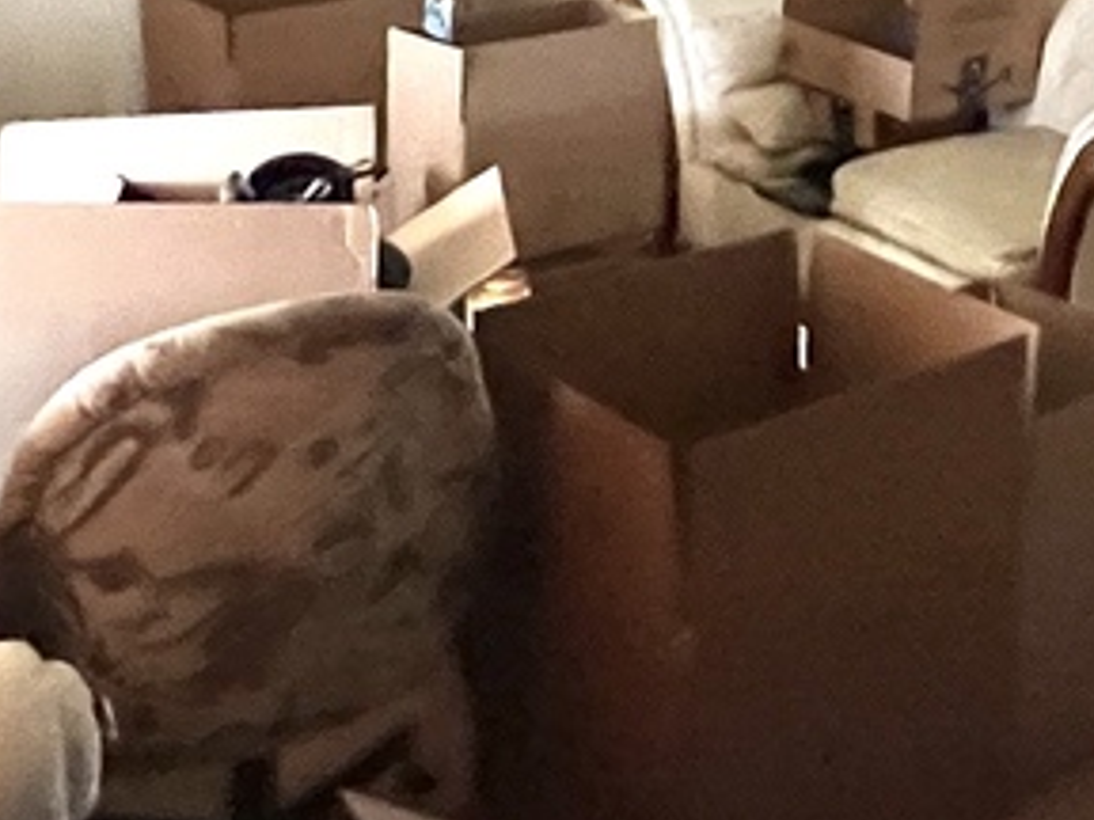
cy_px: -368
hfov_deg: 27.4
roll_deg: +0.2
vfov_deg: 19.9
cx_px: 1189
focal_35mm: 65
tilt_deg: -3.5
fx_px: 2054
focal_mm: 1.57
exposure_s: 1/49
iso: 1000
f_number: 1.8
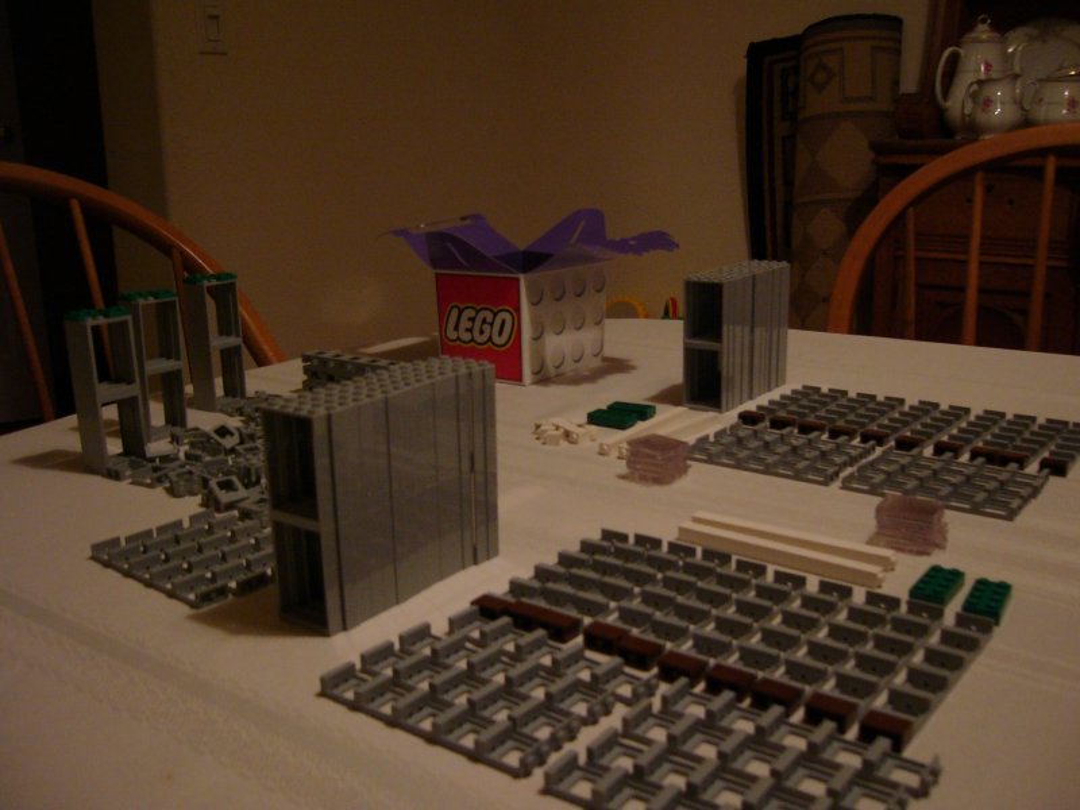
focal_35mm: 35
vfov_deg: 40.7
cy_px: 405
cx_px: 540
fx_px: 1092
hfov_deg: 52.6
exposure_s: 1/8
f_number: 2.8
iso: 200
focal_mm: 5.8
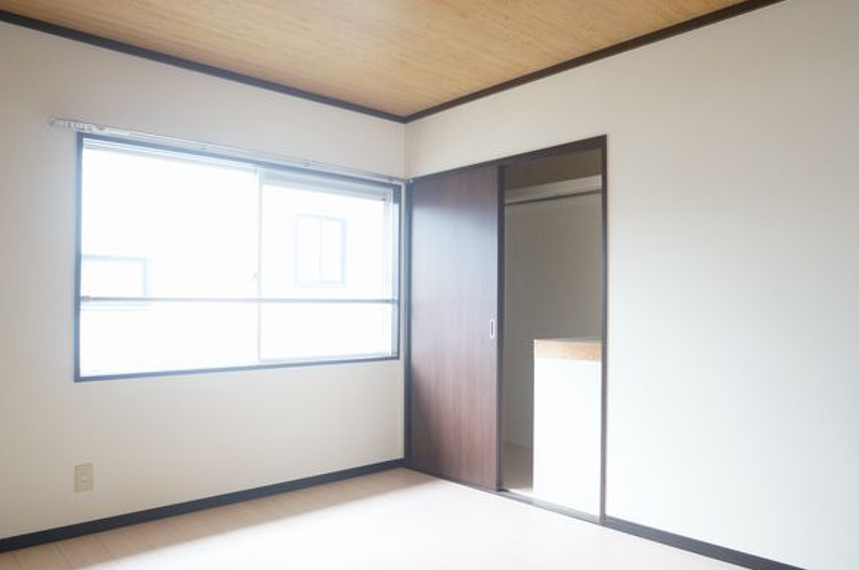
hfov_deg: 57.3
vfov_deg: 39.8
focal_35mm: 33
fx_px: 786
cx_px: 441
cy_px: 303
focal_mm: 16
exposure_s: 1/80
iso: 1000
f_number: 3.5
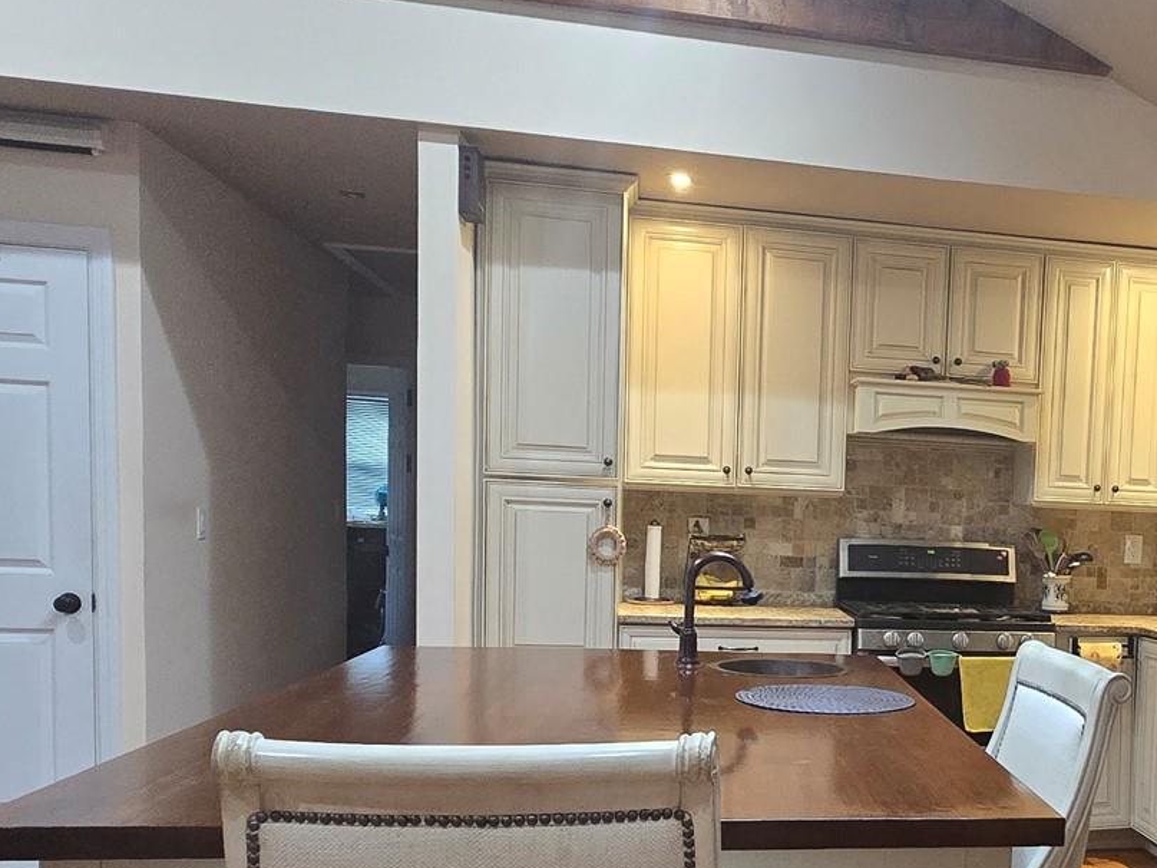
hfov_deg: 50.9
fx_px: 1103
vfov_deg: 42.1
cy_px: 613
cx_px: 973
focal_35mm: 33
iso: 640
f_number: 2.2
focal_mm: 2.2
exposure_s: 1/60
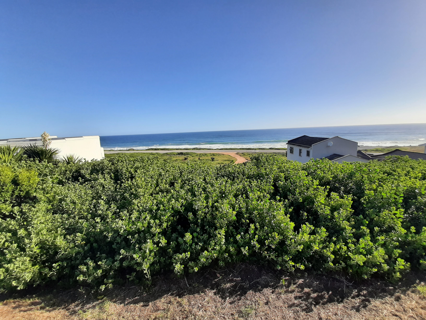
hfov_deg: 106.2
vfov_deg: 89.9
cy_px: 160
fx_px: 160
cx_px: 213
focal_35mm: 13
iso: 40
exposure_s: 1/1232
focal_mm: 1.42
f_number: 2.2
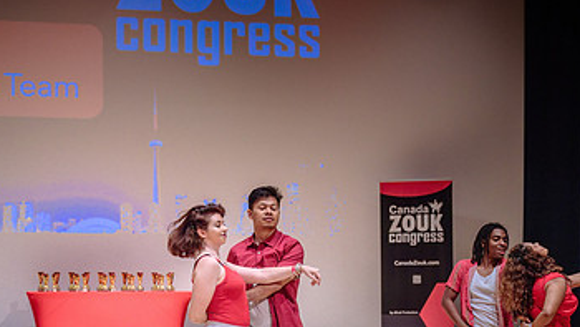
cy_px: 287
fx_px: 1107
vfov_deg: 16.6
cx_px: 223
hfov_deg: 29.3
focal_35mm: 72
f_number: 2.8
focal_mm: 37
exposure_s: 1/400
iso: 1600
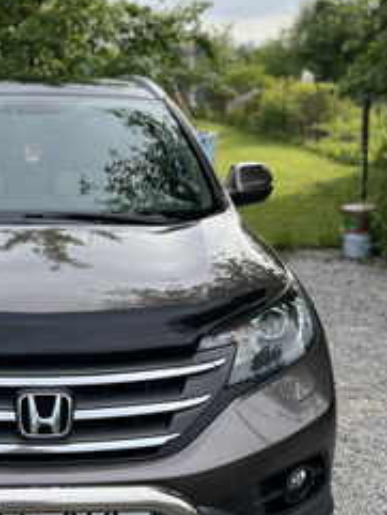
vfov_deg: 35.5
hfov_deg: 26.3
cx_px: 50
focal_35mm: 54
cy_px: 284
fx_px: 804
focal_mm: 5.7
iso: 50
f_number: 1.5
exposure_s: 1/1089
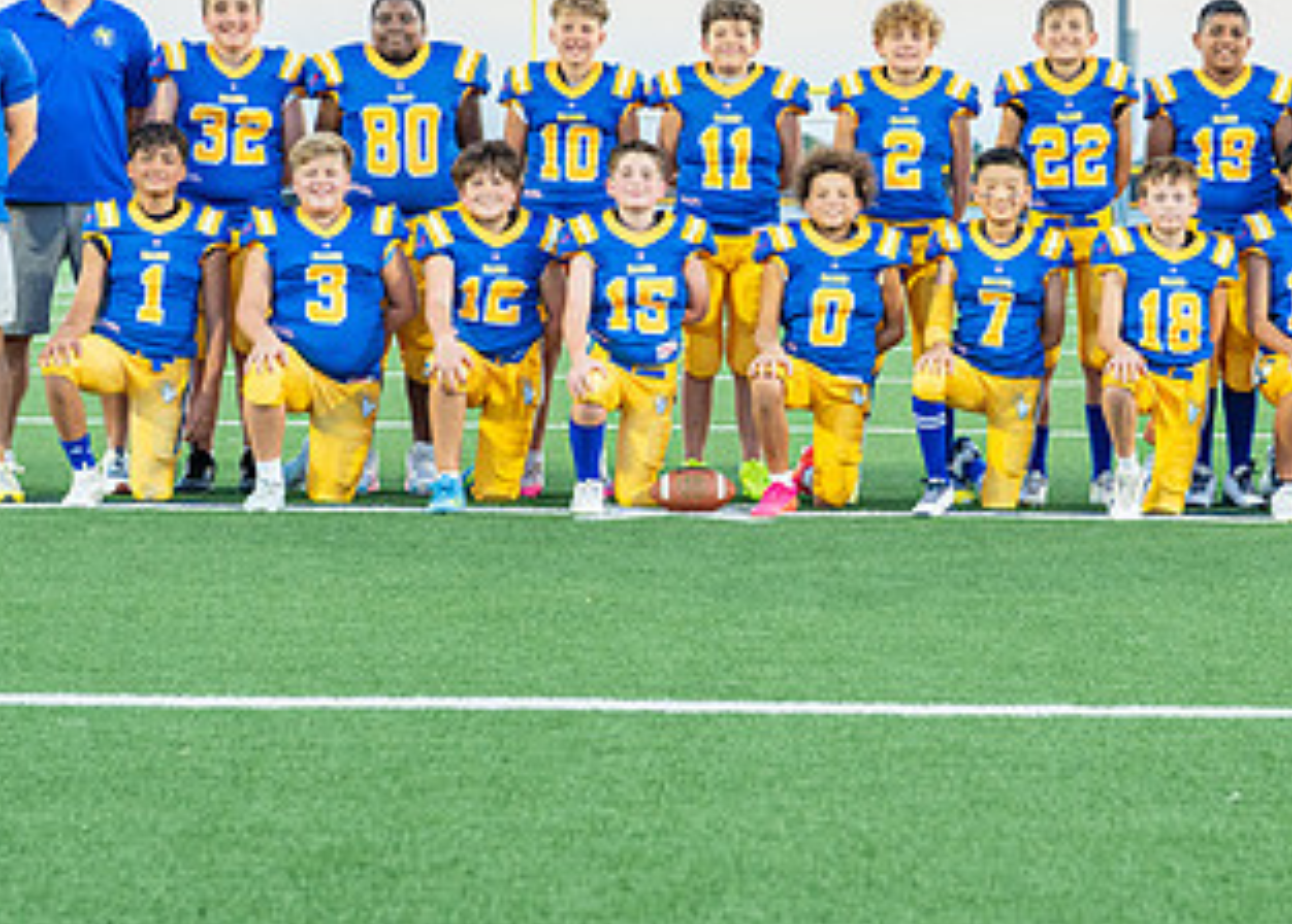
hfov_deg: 17.7
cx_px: 853
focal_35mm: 113
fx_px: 4149
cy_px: 260
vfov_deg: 12.7
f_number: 2.8
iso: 800
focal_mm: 50
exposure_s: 1/320
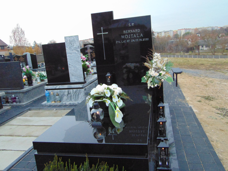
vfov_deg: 46.8
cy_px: 86
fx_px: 198
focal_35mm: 30
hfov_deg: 60.0
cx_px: 114
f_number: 3.1
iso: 400
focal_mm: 5.4
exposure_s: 1/30
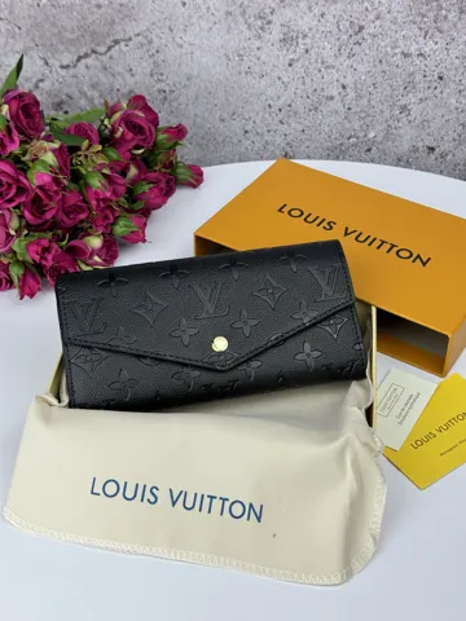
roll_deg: +0.1
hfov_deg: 30.3
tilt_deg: -40.9
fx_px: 862
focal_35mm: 48
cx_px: 233
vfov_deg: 39.7
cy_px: 310
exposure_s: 1/420
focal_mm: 6.76
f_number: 1.78
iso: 64
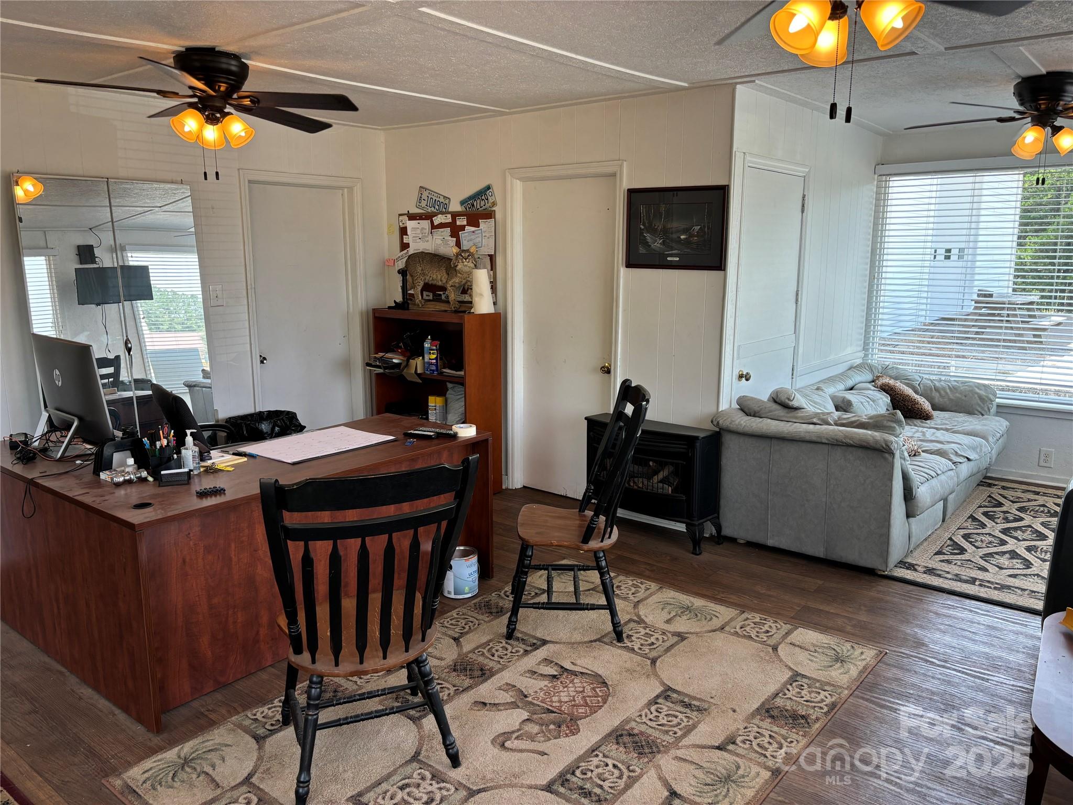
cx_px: 536
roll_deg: -0.3
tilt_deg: -11.0
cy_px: 402
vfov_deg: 53.1
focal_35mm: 26
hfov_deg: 67.3
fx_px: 806
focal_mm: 5.96
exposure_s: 1/120
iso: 50
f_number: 1.6
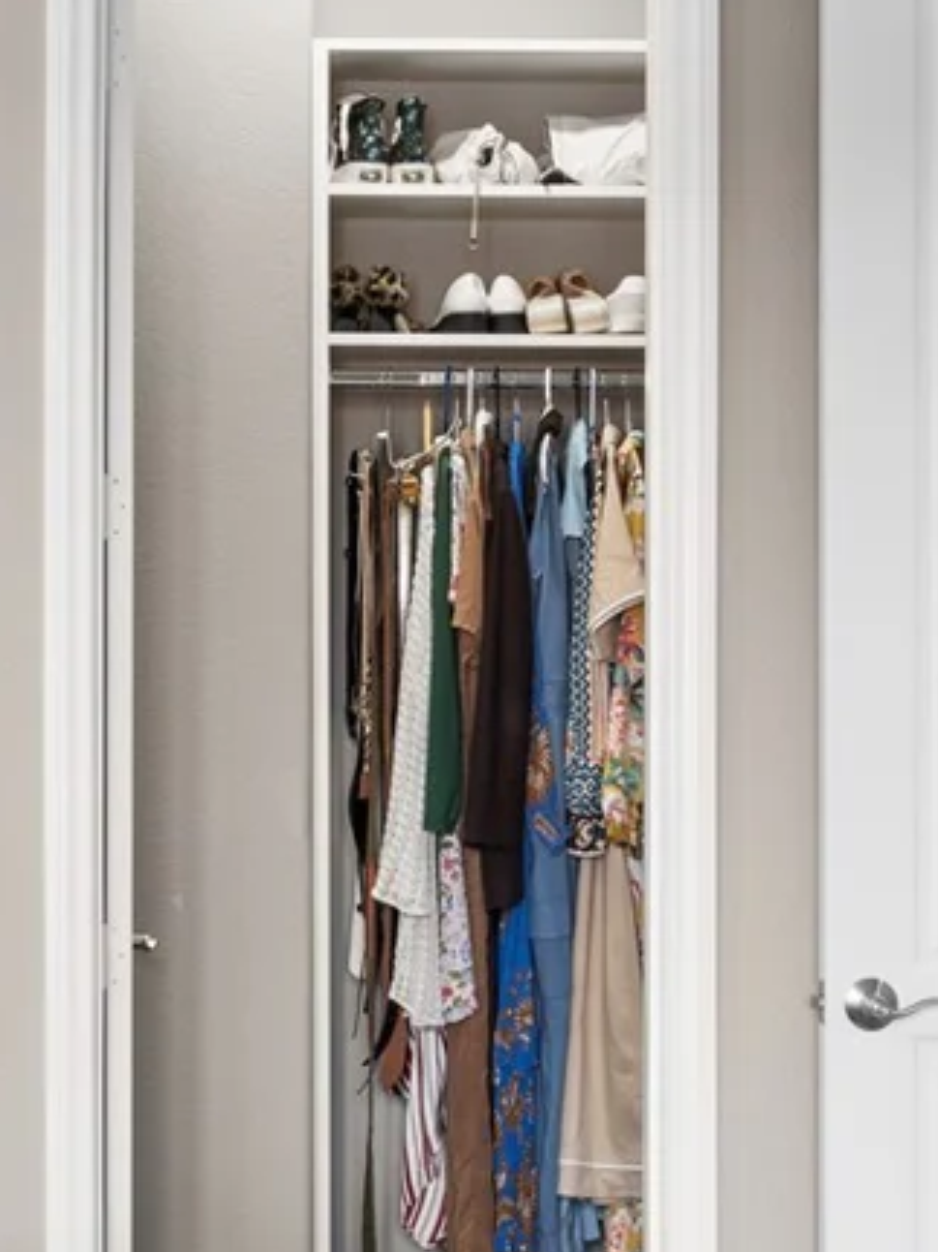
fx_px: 3470
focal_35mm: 96
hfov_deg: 15.1
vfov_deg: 20.4
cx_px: -29
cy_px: 699
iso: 400
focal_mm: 28
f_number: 8
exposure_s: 1/5
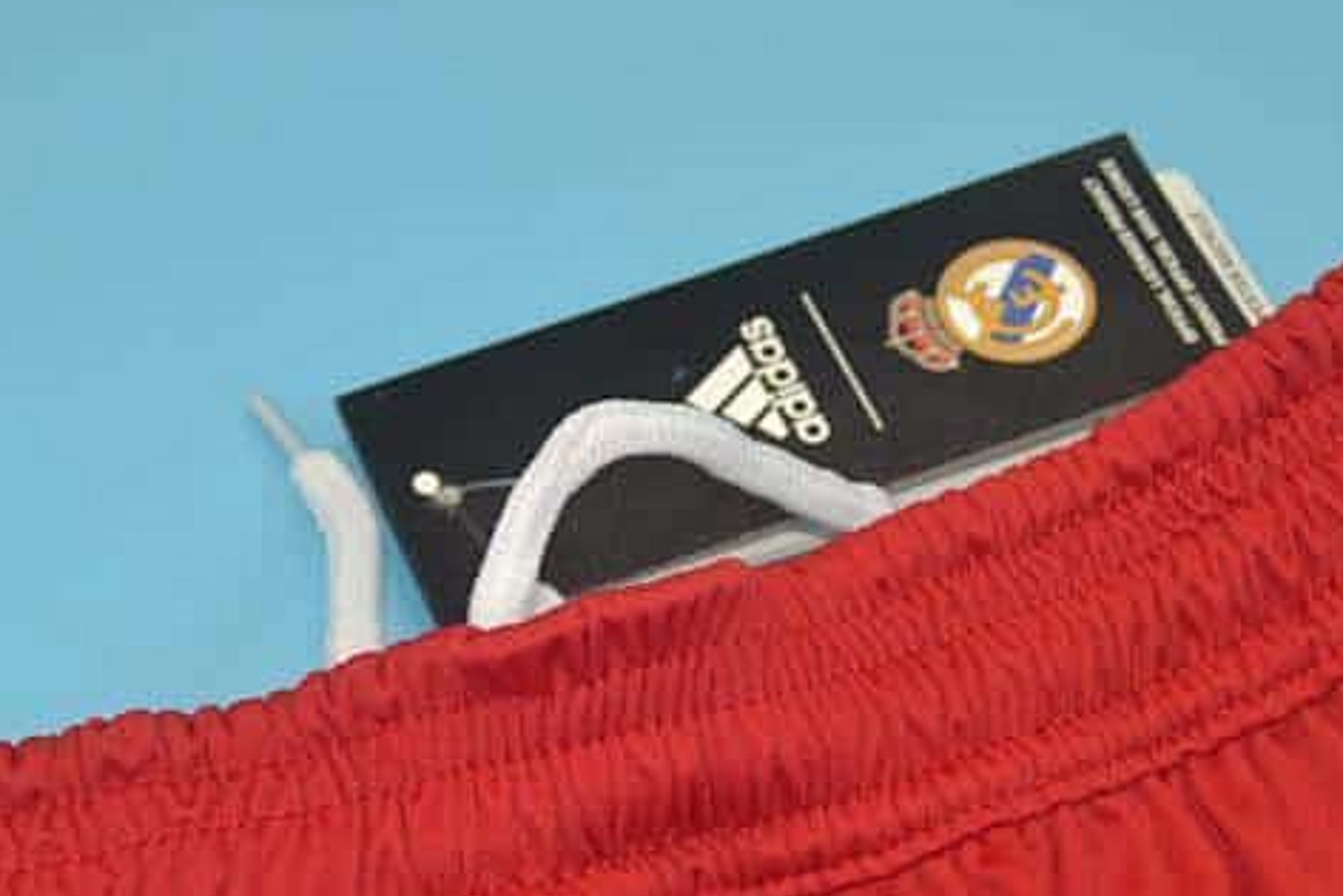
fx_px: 3843
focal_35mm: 103
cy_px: 850
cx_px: 524
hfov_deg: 19.8
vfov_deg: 13.2
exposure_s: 1/100
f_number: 4.5
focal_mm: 30
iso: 200
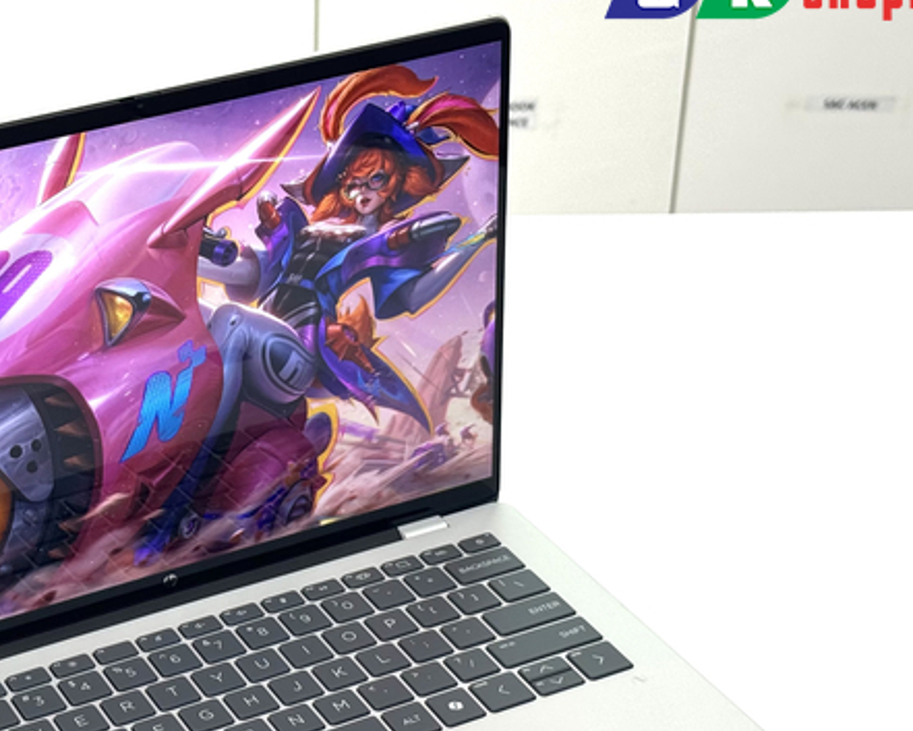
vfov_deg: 18.0
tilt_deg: -34.2
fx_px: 2297
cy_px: 532
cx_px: 209
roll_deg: +2.0
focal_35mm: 85
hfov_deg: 22.2
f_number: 1.78
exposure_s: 1/207
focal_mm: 6.76
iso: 50
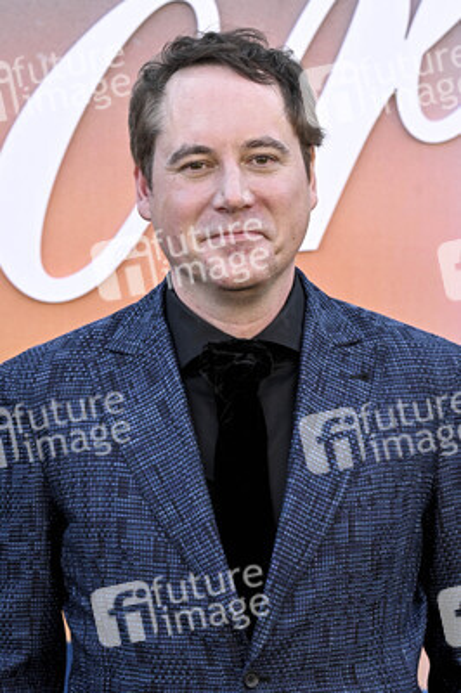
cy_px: 346
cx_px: 230
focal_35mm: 97
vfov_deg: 21.0
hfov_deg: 14.1
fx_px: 1866
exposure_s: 1/320
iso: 800
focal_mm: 97
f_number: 7.1
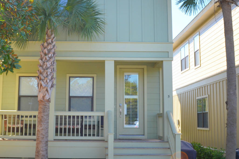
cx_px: 95
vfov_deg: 27.5
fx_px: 325
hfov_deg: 40.2
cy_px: 69
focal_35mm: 49
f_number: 5.6
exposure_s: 1/200
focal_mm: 18
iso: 100
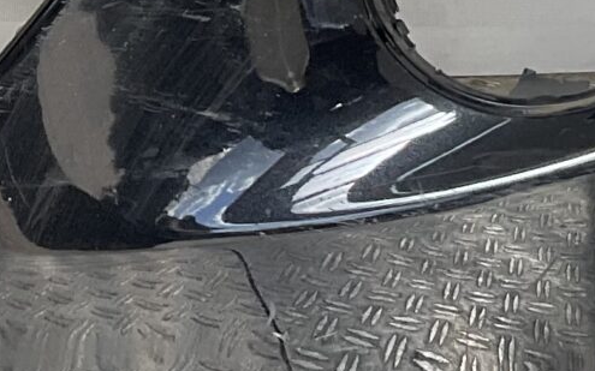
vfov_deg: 8.1
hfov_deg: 12.6
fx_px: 2577
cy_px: -132
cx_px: -258
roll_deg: -0.9
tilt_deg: -8.6
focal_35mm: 159
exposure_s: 1/365
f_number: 1.8
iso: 16
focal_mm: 3
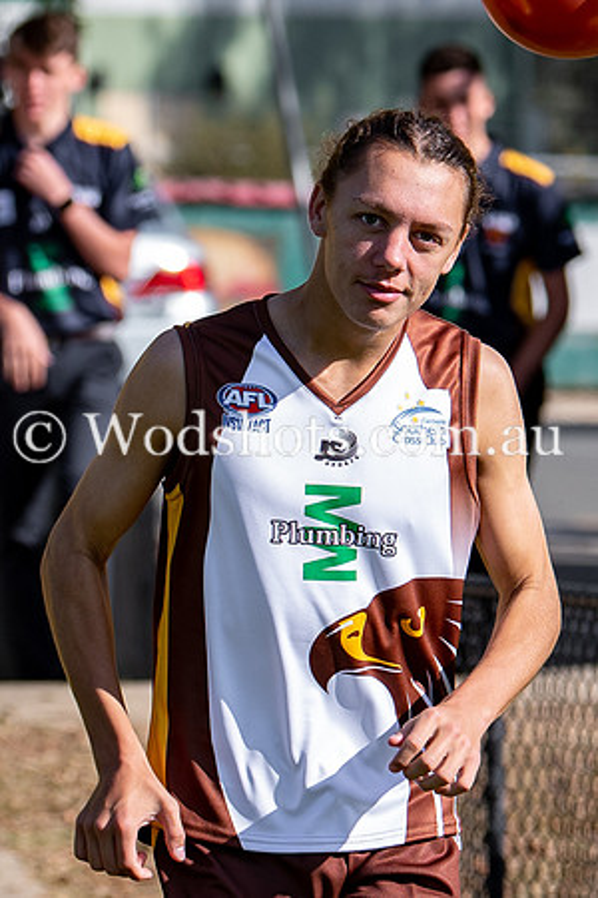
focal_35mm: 618
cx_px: 429
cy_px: 473
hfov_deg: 2.2
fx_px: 15395
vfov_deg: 3.3
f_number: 3.5
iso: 100
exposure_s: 1/1000
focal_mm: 120
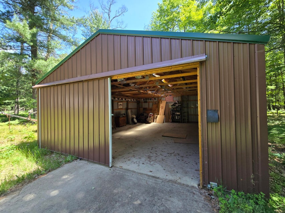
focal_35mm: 13
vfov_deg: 89.9
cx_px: 142
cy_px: 106
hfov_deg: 106.2
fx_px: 107
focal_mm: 2.2
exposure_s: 1/316
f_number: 2.2
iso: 50
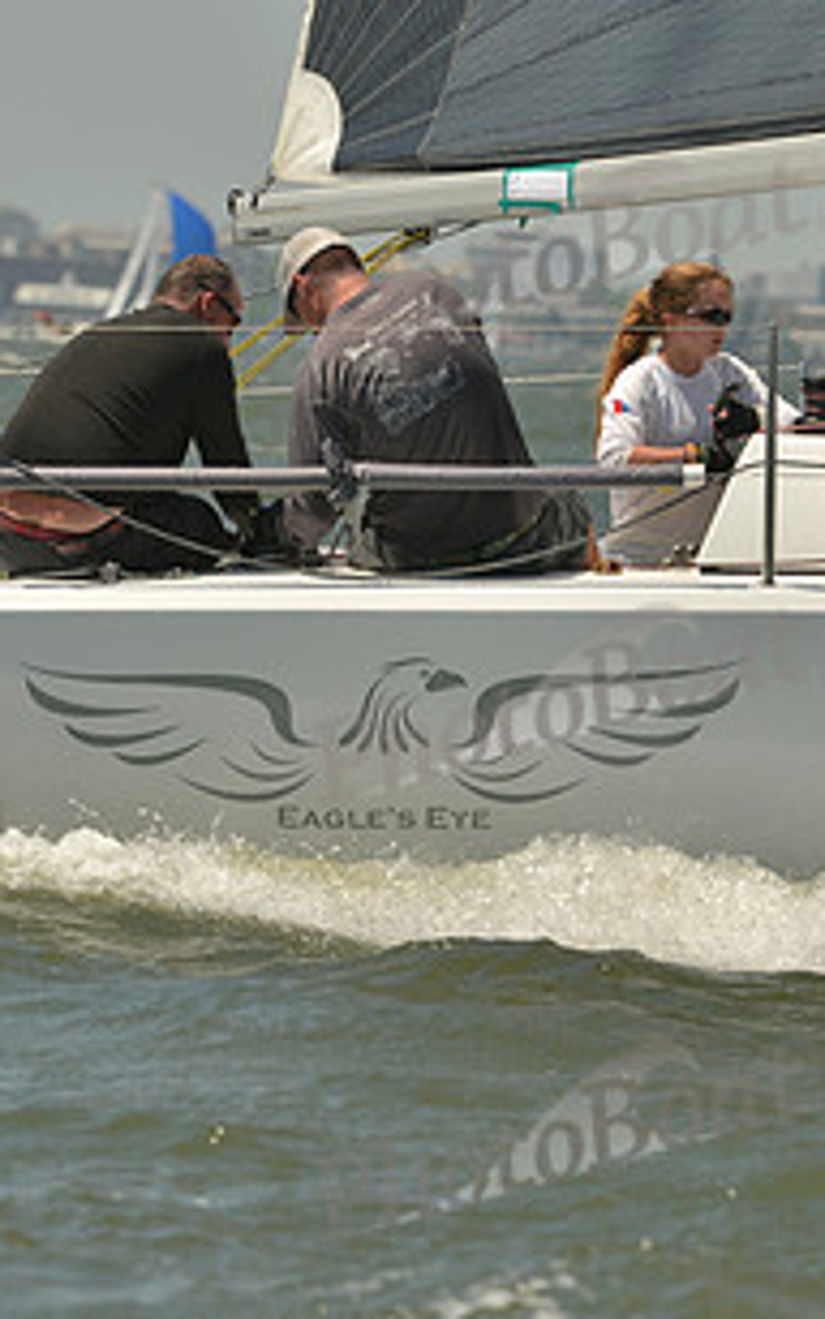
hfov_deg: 2.6
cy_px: 531
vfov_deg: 4.2
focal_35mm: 500
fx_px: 17979
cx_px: 95
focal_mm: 260
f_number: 9
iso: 280
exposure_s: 1/1250
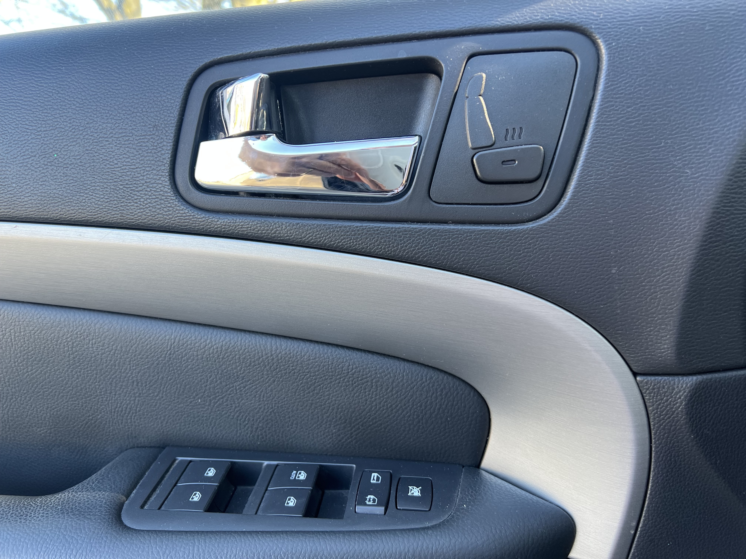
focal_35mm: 26
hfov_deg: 67.3
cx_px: 373
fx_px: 560
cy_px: 280
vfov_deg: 53.1
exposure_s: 1/121
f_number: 1.5
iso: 64
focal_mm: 5.7
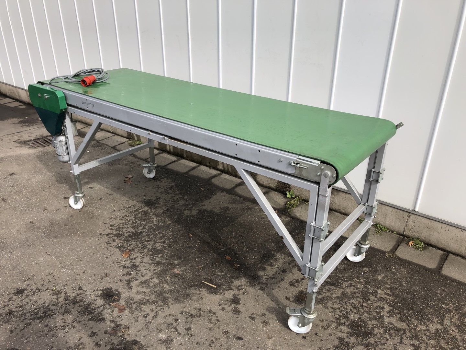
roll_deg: +0.2
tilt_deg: -24.7
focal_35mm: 28
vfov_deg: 49.7
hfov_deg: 63.4
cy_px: 175
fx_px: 377
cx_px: 233
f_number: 1.8
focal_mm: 4
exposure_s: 1/1779
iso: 20
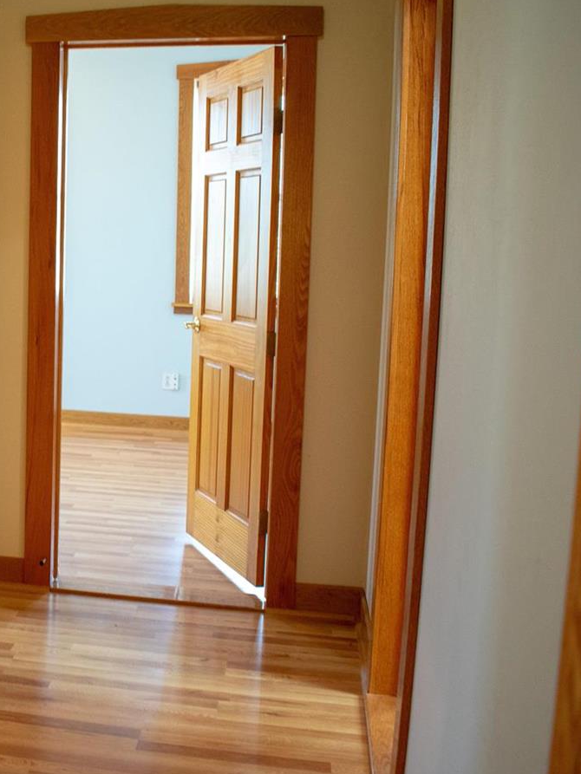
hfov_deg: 22.7
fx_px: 1387
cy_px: 354
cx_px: -9
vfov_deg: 31.2
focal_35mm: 62
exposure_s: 1/60
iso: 200
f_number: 4
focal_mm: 24
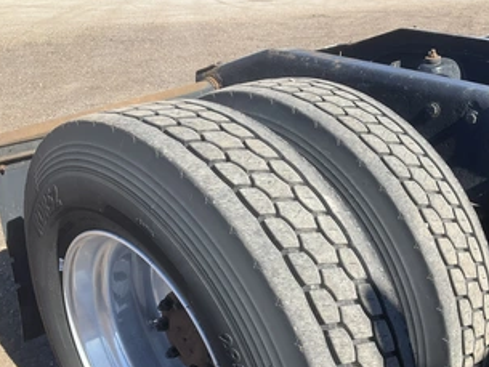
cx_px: 284
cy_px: 220
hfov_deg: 48.8
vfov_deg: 37.6
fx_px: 537
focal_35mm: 38
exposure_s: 1/770
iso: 25
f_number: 1.8
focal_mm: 3
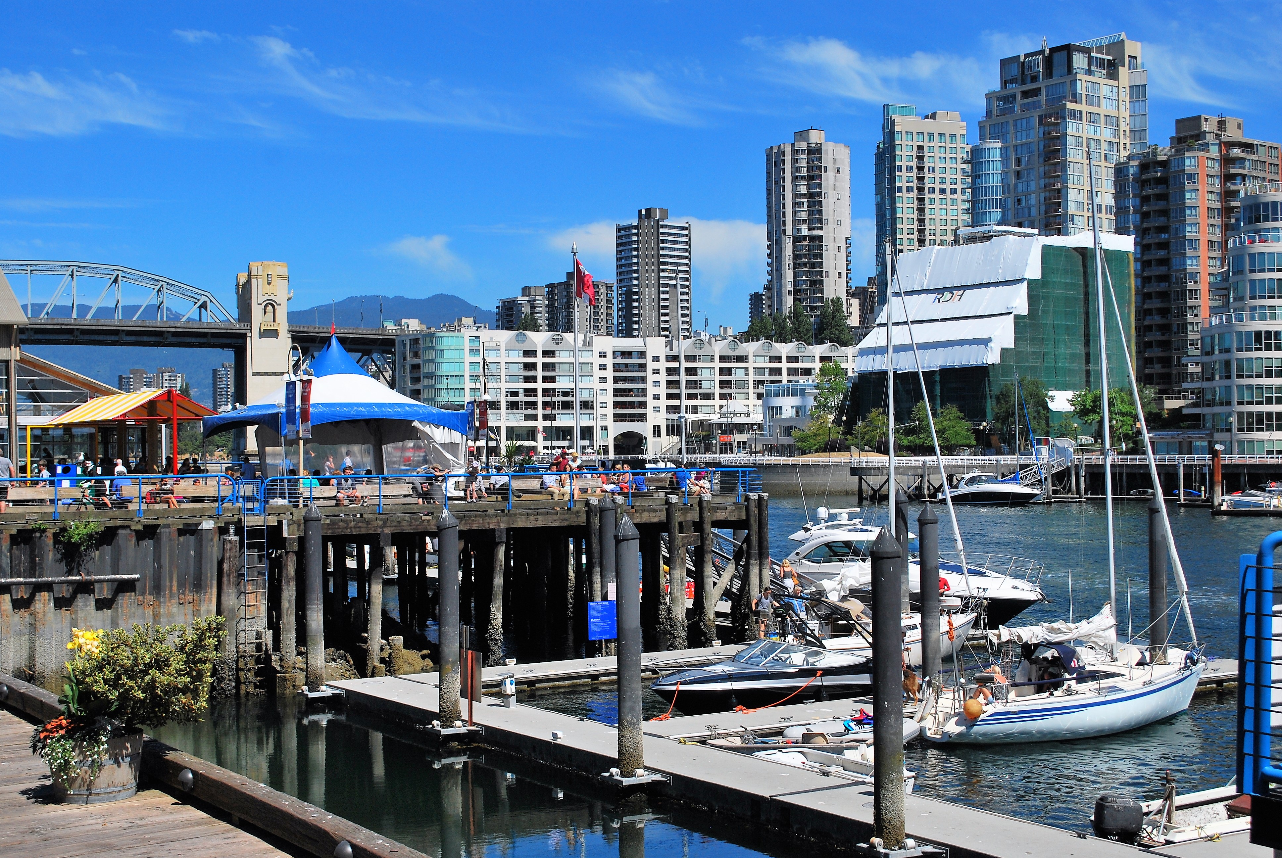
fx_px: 1711
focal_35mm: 48
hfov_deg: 41.1
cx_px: 641
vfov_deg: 28.2
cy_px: 429
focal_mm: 32
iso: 200
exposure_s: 1/1000
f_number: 8
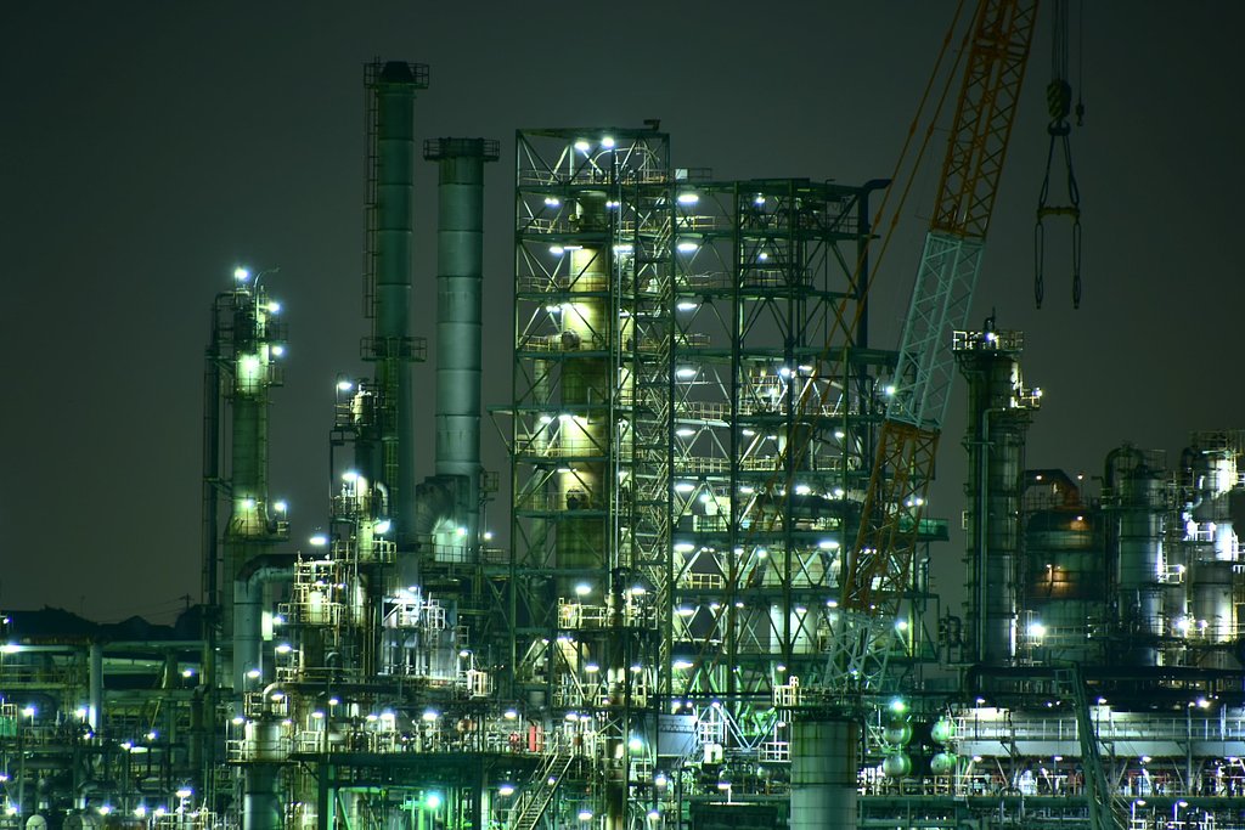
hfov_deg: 4.6
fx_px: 15564
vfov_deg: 3.1
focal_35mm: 450
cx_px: 622
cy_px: 415
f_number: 6.3
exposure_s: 15
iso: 100
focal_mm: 300
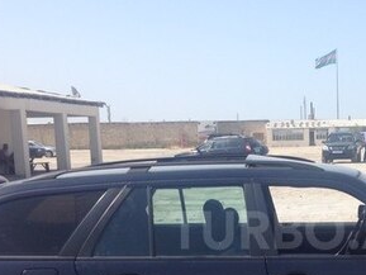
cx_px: 300
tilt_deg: -10.2
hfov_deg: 24.0
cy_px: 230
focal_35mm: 80
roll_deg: +0.7
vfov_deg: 18.2
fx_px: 846
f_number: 2.4
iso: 50
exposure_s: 1/1493
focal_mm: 4.28
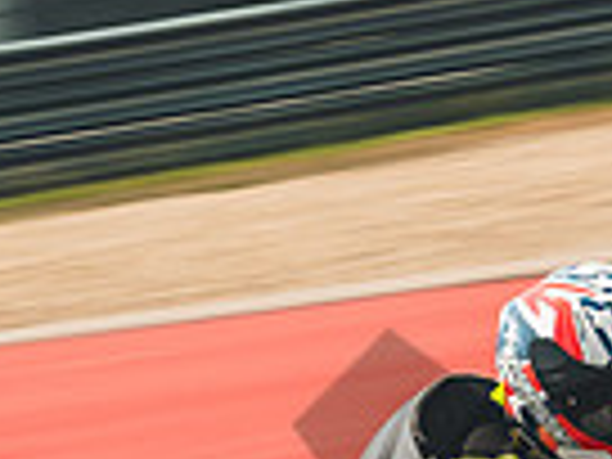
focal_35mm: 726
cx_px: 729
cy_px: 767
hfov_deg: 2.7
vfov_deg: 2.0
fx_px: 12835
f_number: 10
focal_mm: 100
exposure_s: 1/250
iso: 320
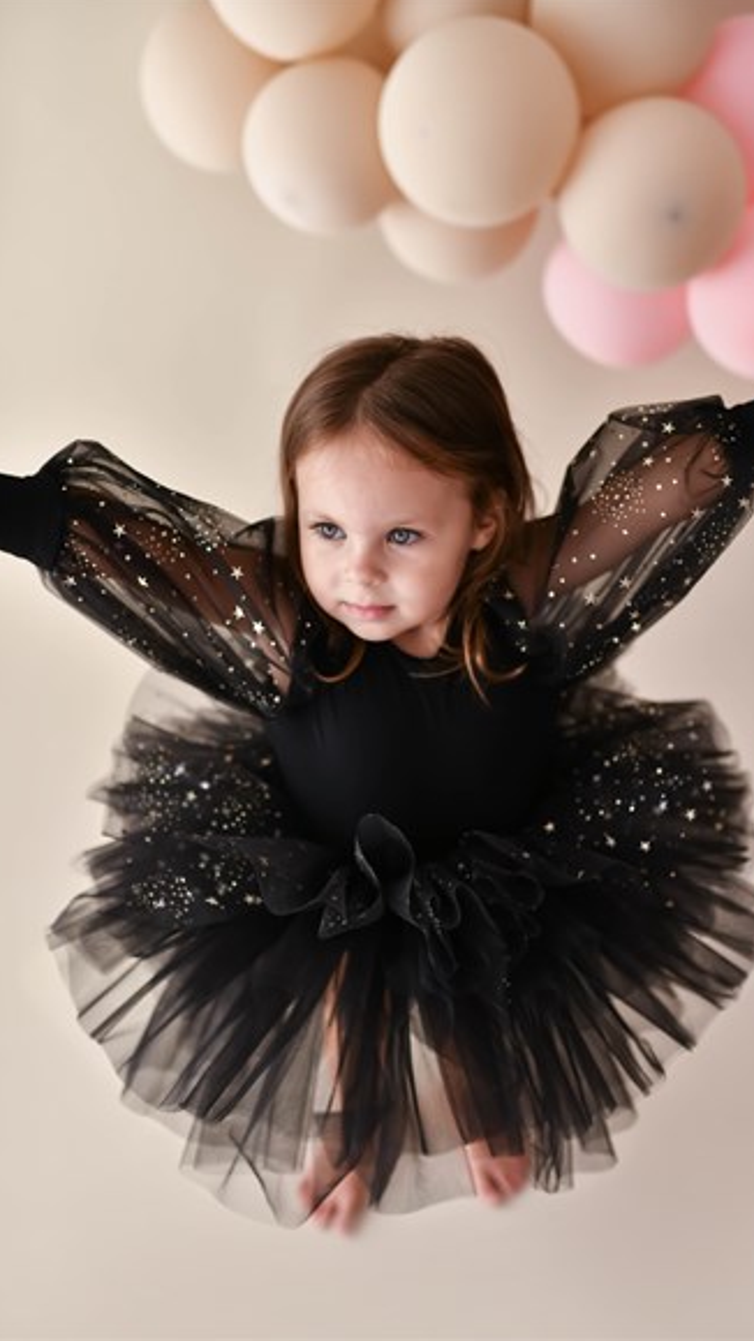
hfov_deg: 31.9
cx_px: 426
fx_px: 1316
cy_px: 667
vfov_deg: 54.0
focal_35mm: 37
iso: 125
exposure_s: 1/400
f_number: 2
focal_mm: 35
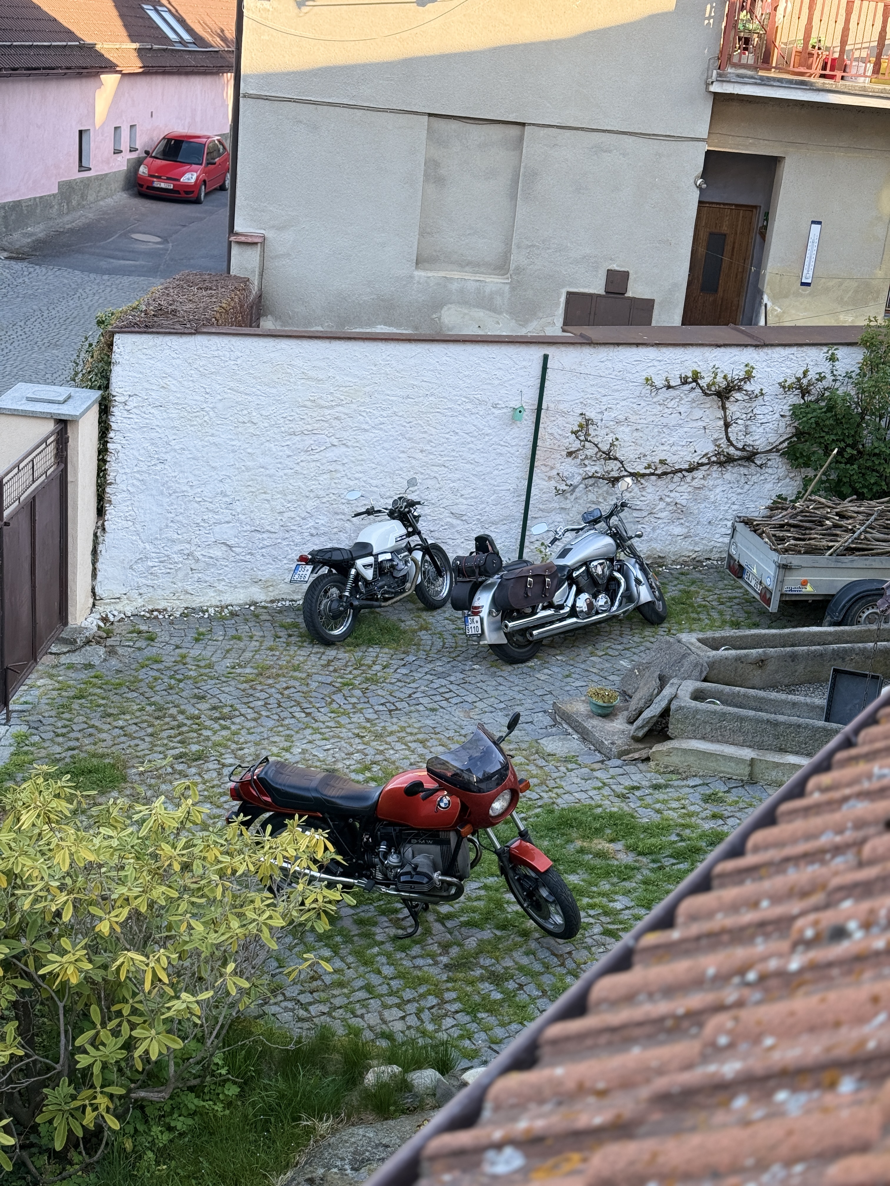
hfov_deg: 30.3
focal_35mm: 48
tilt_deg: -17.9
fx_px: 1645
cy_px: 593
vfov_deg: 39.7
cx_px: 445
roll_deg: -6.2
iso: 80
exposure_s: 1/371
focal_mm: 6.76
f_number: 1.78
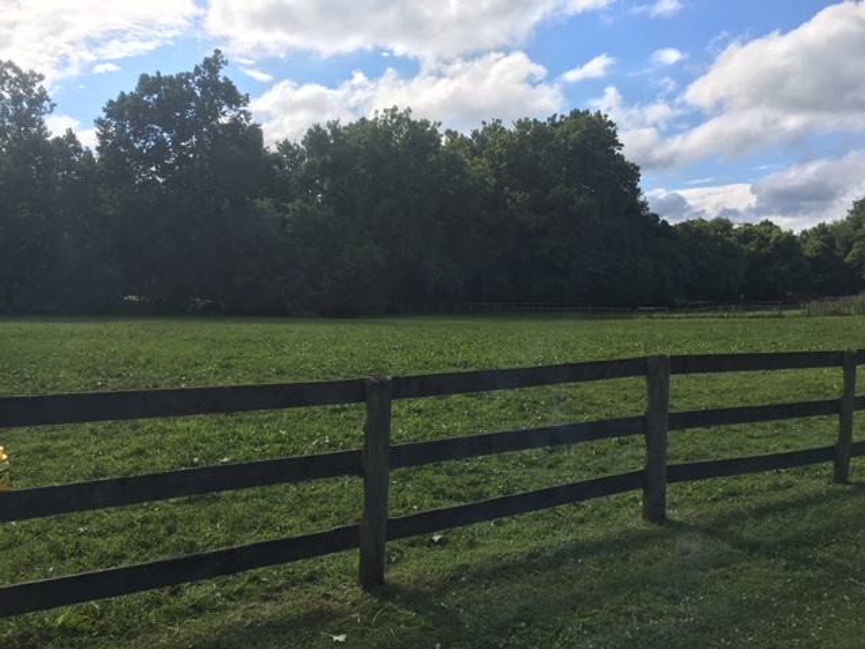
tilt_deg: -2.6
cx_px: 432
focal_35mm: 29
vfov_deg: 48.2
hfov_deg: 61.7
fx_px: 725
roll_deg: -0.6
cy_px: 324
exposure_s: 1/1672
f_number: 2.2
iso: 25
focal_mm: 4.15
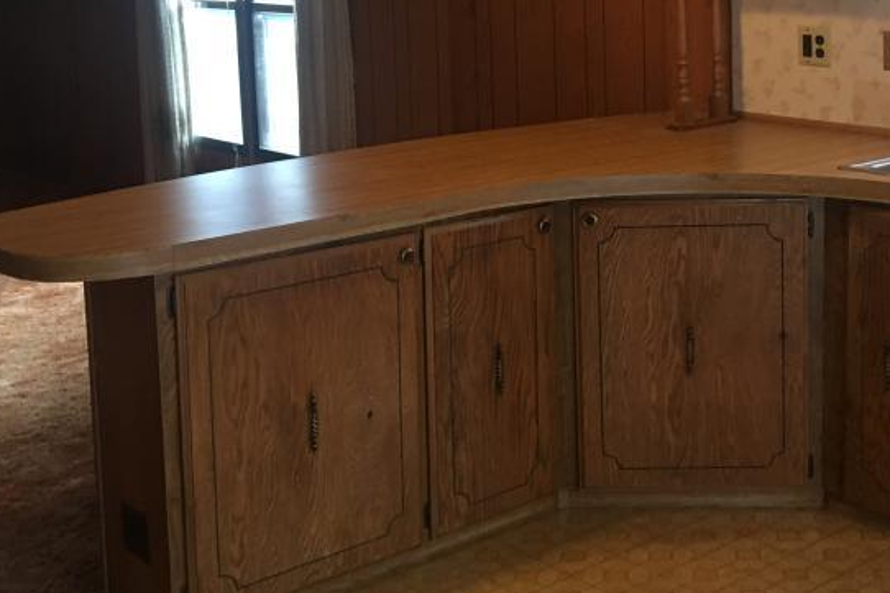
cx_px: 658
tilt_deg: -8.0
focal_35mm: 57
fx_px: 1409
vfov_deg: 23.5
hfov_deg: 34.4
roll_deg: +1.0
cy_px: 143
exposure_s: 1/15
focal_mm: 4.15
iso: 50
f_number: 2.2
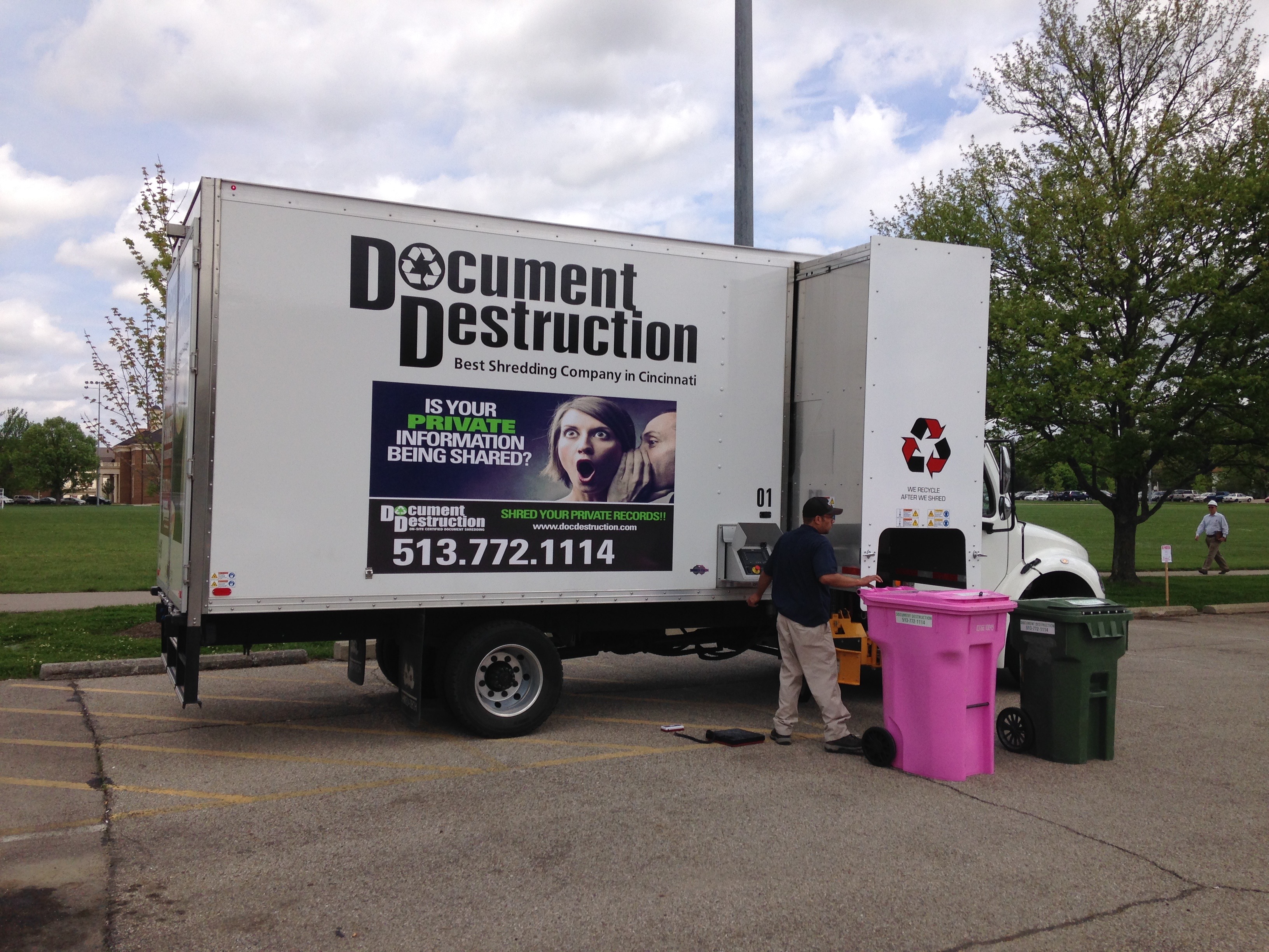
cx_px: 634
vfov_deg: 42.9
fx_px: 1210
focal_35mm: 33
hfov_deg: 55.4
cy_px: 476
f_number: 2.4
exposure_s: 1/1938
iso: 50
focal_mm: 4.12
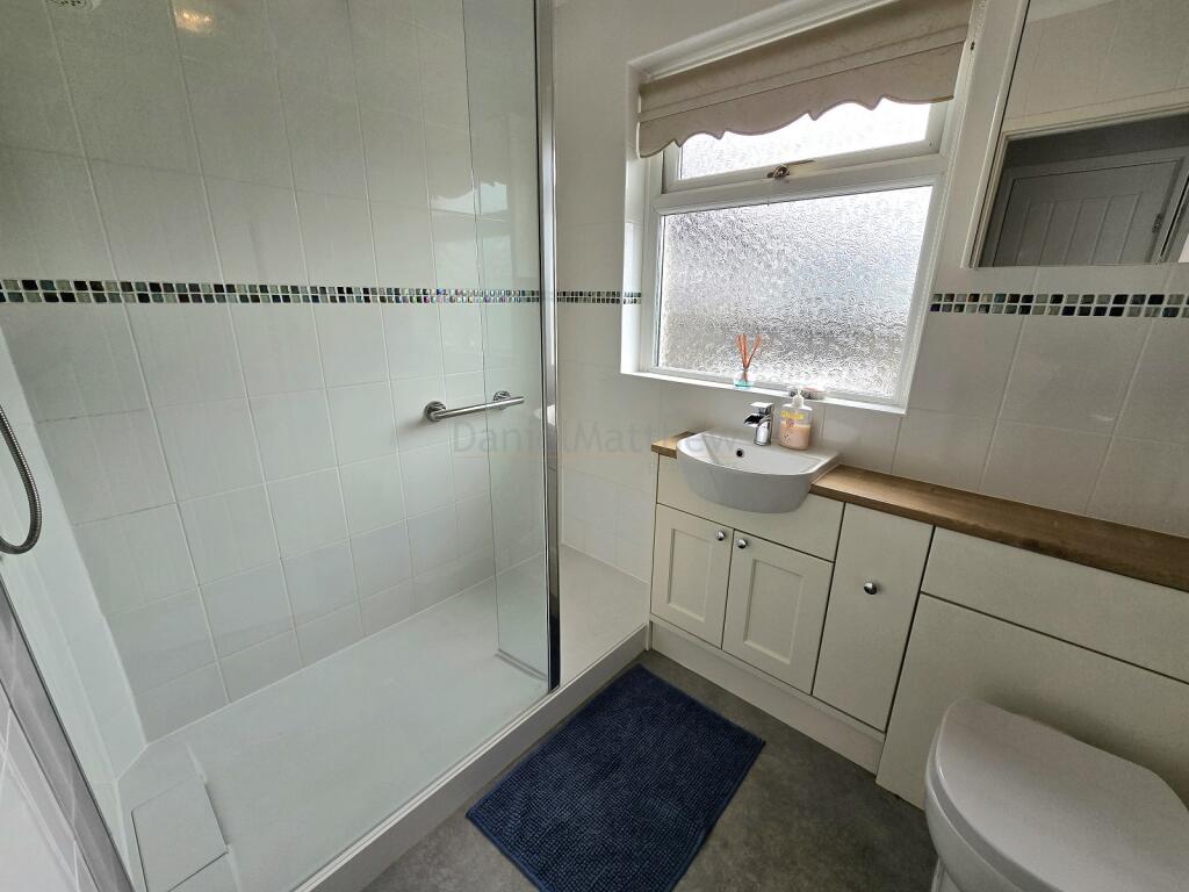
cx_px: 594
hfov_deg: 106.2
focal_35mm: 13
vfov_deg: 89.9
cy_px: 446
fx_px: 447
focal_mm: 2.2
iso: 50
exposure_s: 1/385
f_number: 2.2
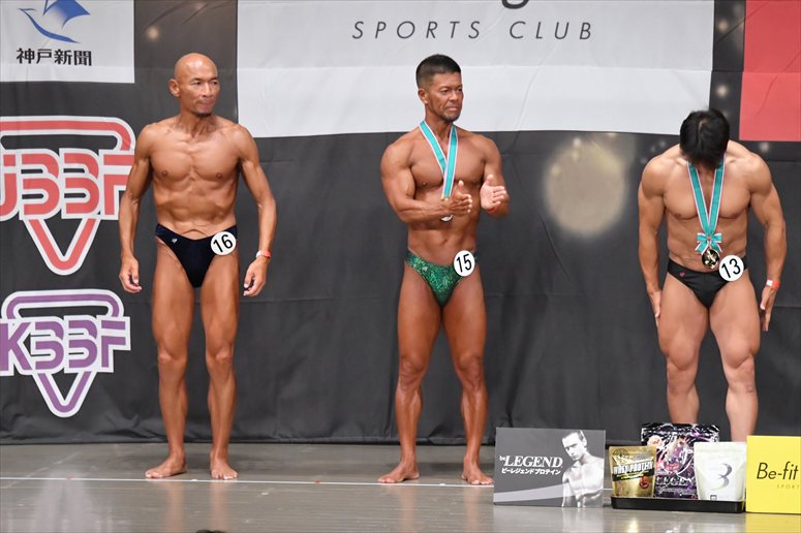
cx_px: 400
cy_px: 266
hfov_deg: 10.2
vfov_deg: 6.8
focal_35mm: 202
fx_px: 4492
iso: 6400
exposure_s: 1/400
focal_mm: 135
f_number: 5.6
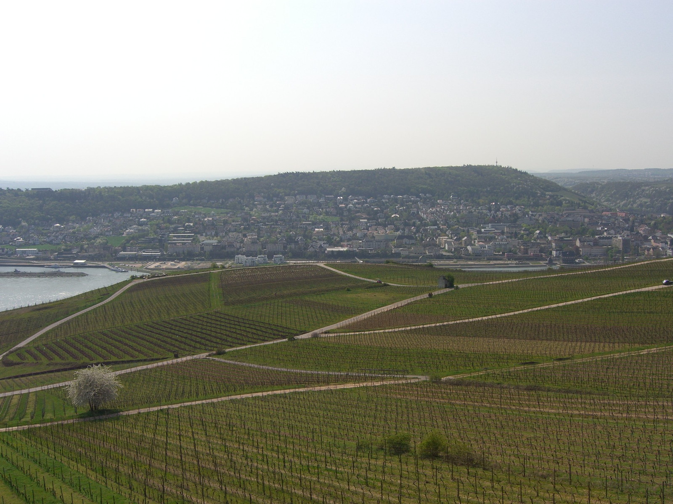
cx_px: 336
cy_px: 252
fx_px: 739
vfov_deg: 37.7
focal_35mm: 38
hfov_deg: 49.0
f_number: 8
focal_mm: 7.9
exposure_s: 1/250
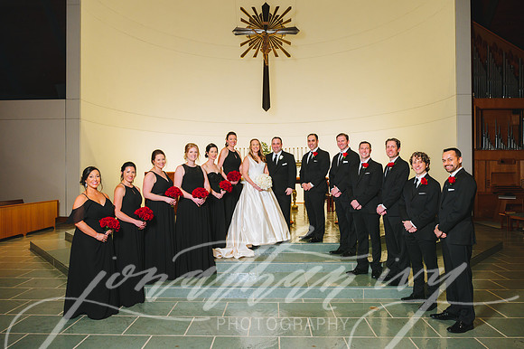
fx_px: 349
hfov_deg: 73.8
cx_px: 262
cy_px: 174
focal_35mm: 24
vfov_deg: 53.1
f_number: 5
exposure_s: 1/160
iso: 1250
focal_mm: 24
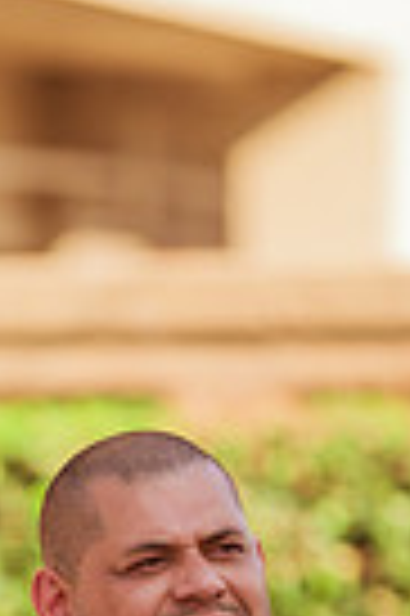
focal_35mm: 445
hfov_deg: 3.1
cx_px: -169
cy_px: 782
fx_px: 7621
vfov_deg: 4.6
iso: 125
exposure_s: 1/1250
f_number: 1.8
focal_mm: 135
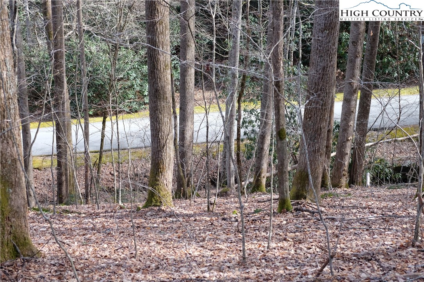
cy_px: 141
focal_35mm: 48
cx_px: 212
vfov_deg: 28.1
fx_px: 565
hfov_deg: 41.1
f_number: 4
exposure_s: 1/140
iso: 200
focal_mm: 32
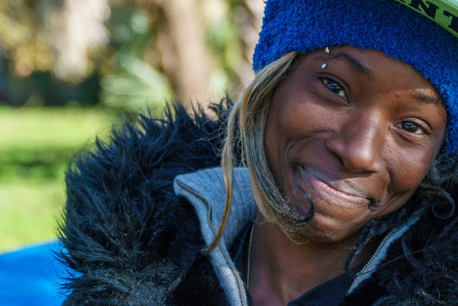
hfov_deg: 13.8
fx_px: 1883
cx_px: 335
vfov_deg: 9.3
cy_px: 137
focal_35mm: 148
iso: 100
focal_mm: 49
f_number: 4
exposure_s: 1/320
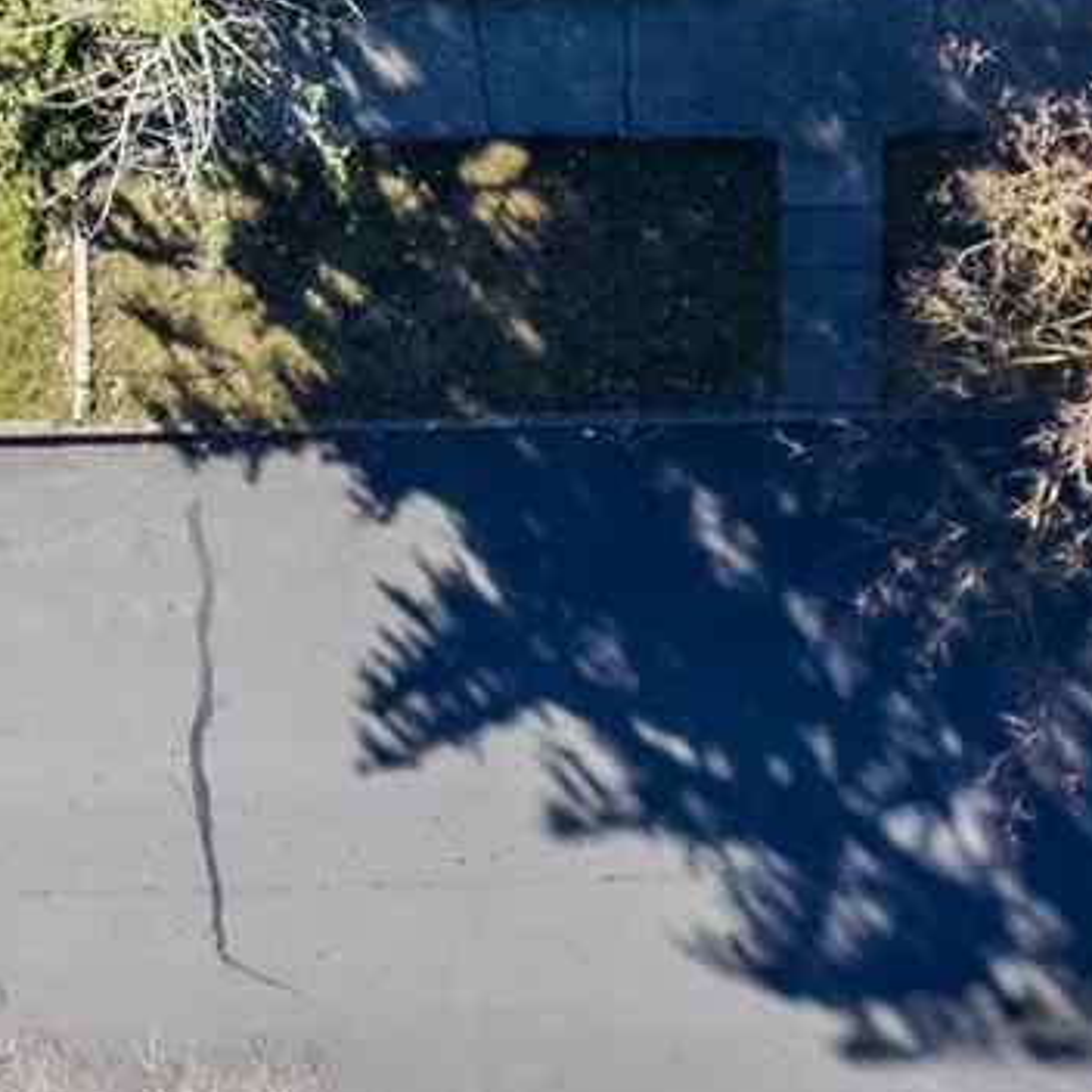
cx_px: -900
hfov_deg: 10.1
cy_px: -2066
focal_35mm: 163
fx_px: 5818
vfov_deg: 8.9
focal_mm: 8.38
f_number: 2.8
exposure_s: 1/1600
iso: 130
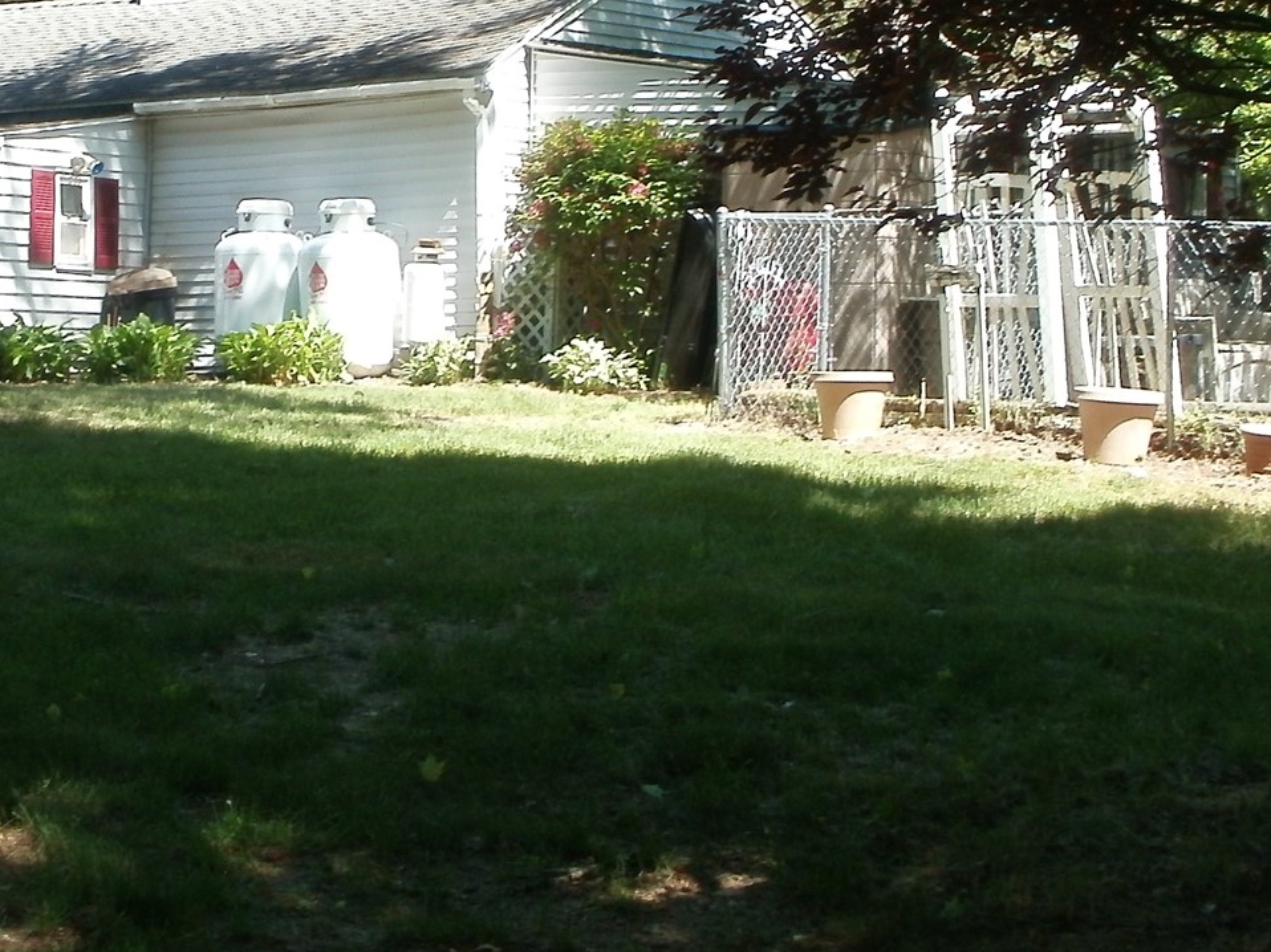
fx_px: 2827
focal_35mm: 77
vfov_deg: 18.8
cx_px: 272
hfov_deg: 25.0
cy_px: 86
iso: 100
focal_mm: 6.3
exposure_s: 1/80
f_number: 5.6
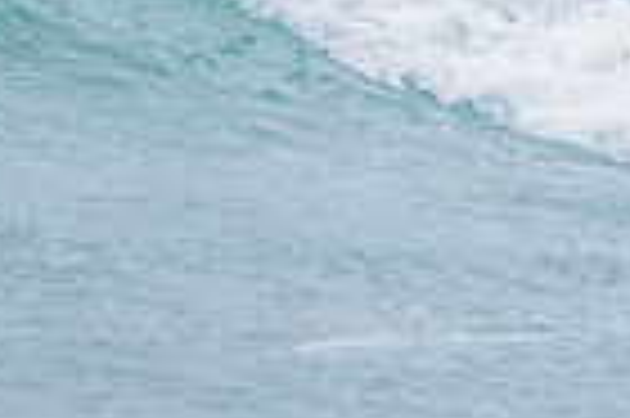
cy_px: -65
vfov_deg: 0.5
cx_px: 1105
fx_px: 44520
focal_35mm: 2547
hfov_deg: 0.8
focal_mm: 500
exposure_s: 1/2000
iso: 720
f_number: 5.6
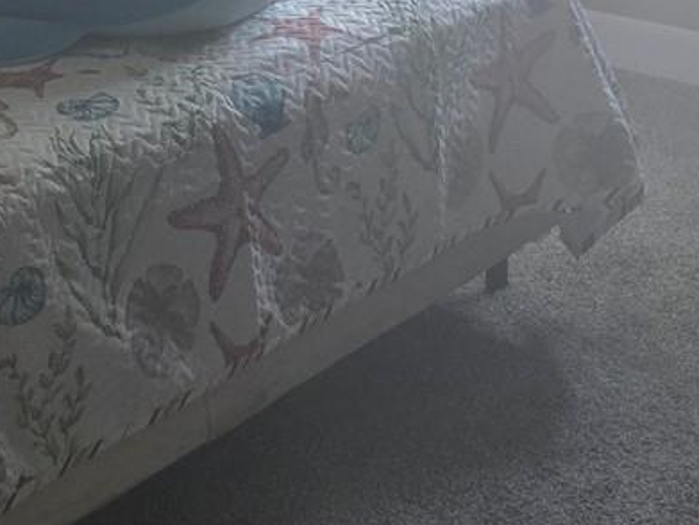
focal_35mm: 94
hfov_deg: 20.8
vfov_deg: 14.9
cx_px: 434
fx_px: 1900
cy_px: -189
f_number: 1.7
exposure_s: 1/180
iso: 100
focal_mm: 6.3
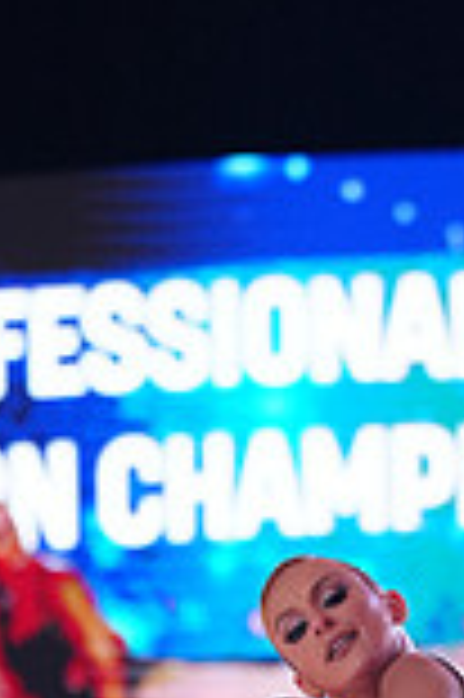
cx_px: 543
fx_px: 9358
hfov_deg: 2.8
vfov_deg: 4.3
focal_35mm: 483
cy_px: 973
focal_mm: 129
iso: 2000
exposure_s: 1/400
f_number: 2.8
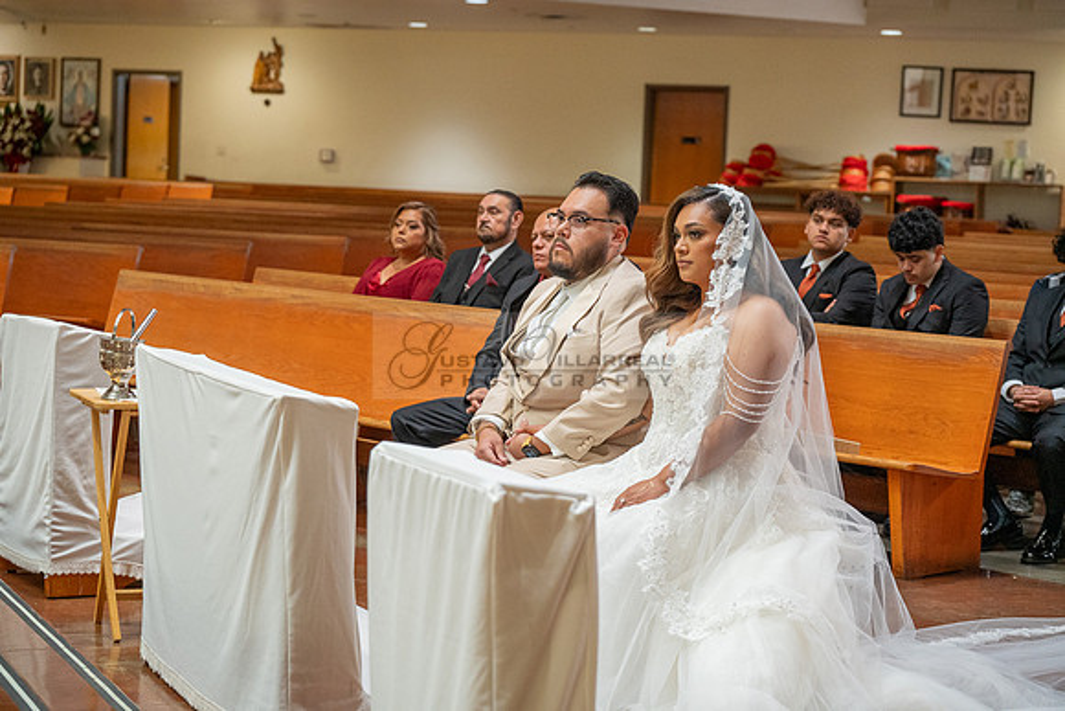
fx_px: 2160
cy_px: 356
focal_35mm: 73
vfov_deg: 18.7
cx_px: 532
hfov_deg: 27.7
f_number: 4
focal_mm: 73
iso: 3200
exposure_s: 1/160
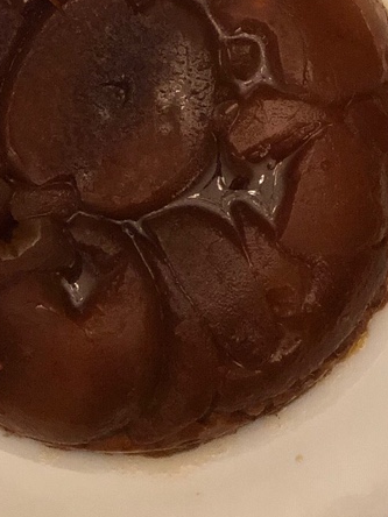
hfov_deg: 9.9
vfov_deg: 12.8
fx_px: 2242
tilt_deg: -79.7
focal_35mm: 150
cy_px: -108
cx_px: 213
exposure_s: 1/17
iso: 160
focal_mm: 6
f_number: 2.4
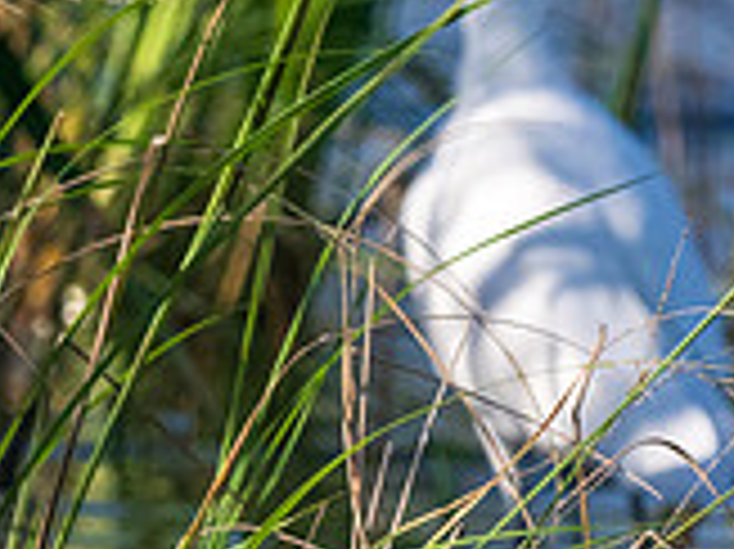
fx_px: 78355
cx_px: 314
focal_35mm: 3698
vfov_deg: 0.4
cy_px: 370
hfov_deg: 0.5
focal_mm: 600
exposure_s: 1/1600
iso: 1250
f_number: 10
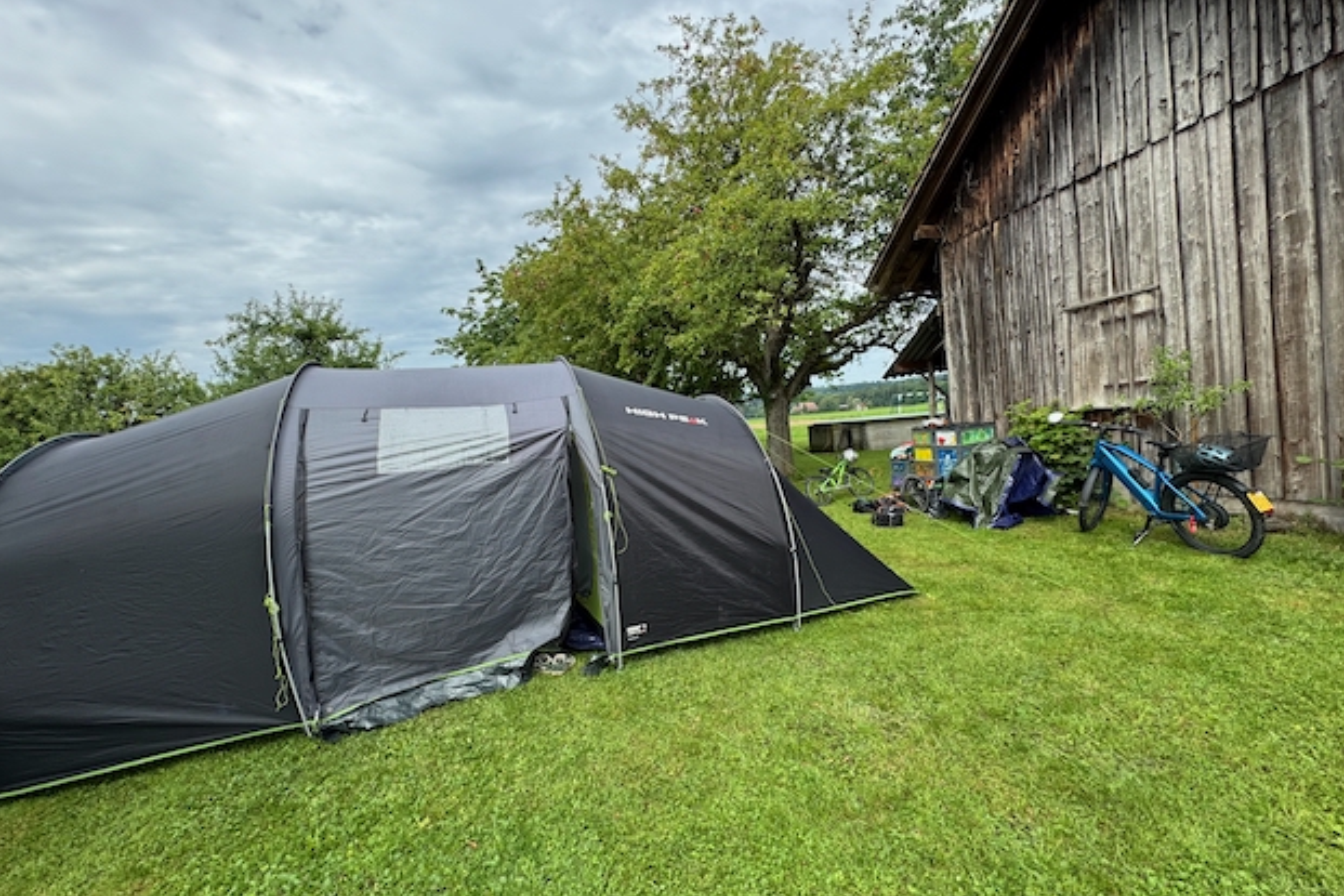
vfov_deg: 77.3
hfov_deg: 100.4
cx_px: 684
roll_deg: +4.6
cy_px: 454
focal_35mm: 15
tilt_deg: -2.8
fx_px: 560
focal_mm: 2.22
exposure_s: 1/476
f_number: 2.2
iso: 40
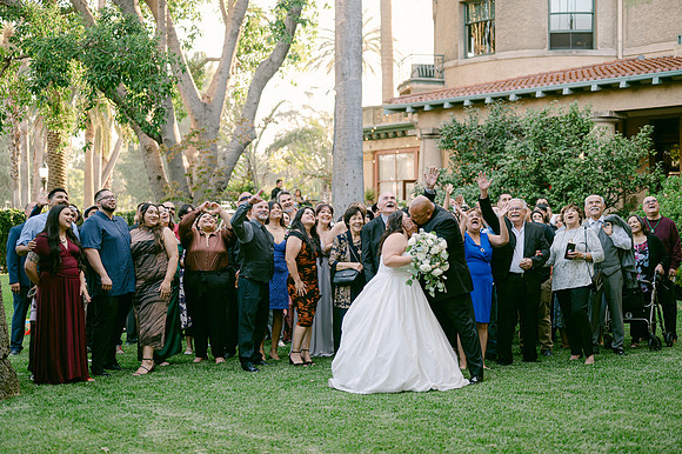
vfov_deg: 26.4
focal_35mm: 51
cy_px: 227
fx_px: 967
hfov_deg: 38.8
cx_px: 337
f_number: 1.8
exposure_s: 1/320
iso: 100
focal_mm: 50
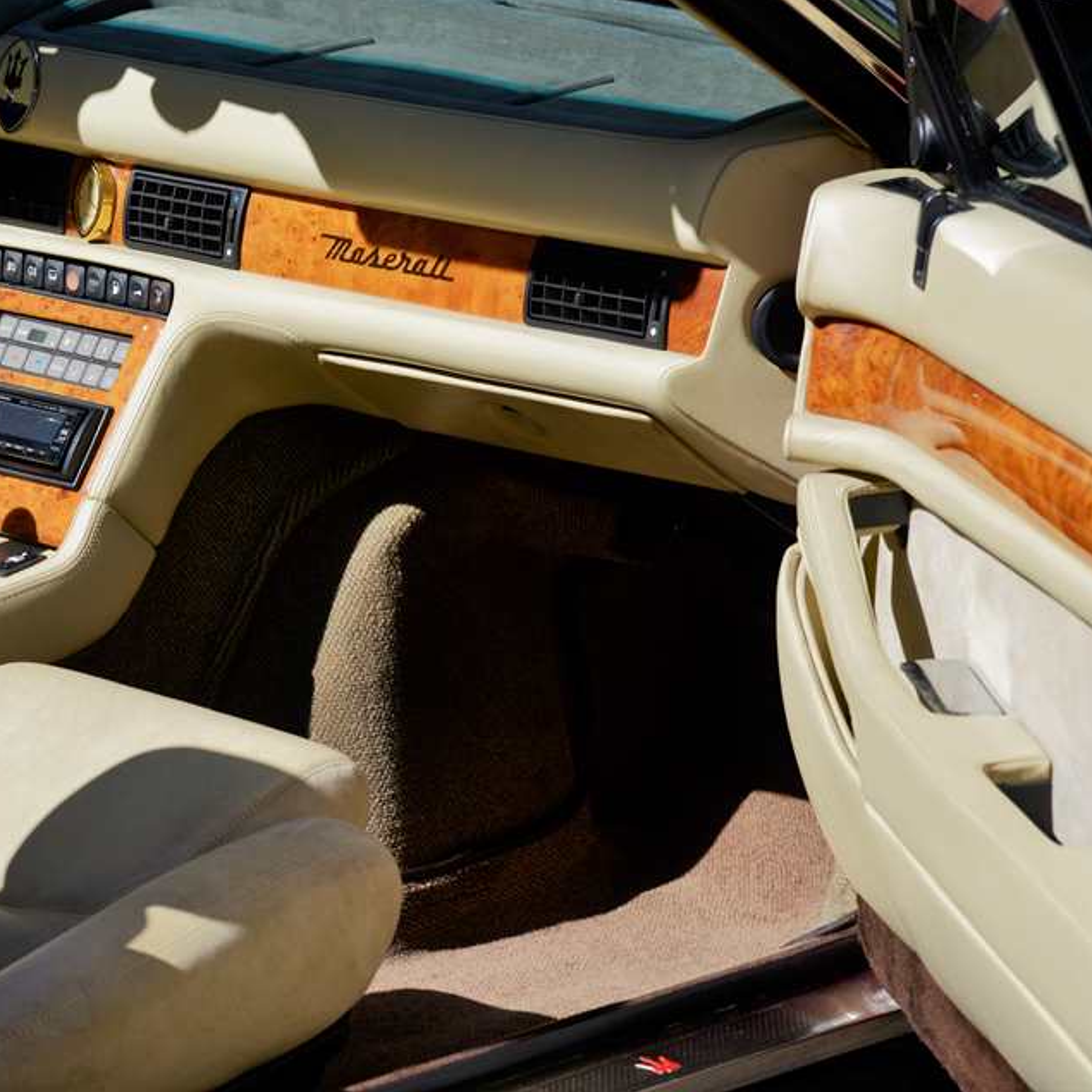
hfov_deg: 11.3
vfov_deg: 11.3
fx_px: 5496
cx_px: 310
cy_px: 543
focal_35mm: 154
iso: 125
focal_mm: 120
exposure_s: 1/320
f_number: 8
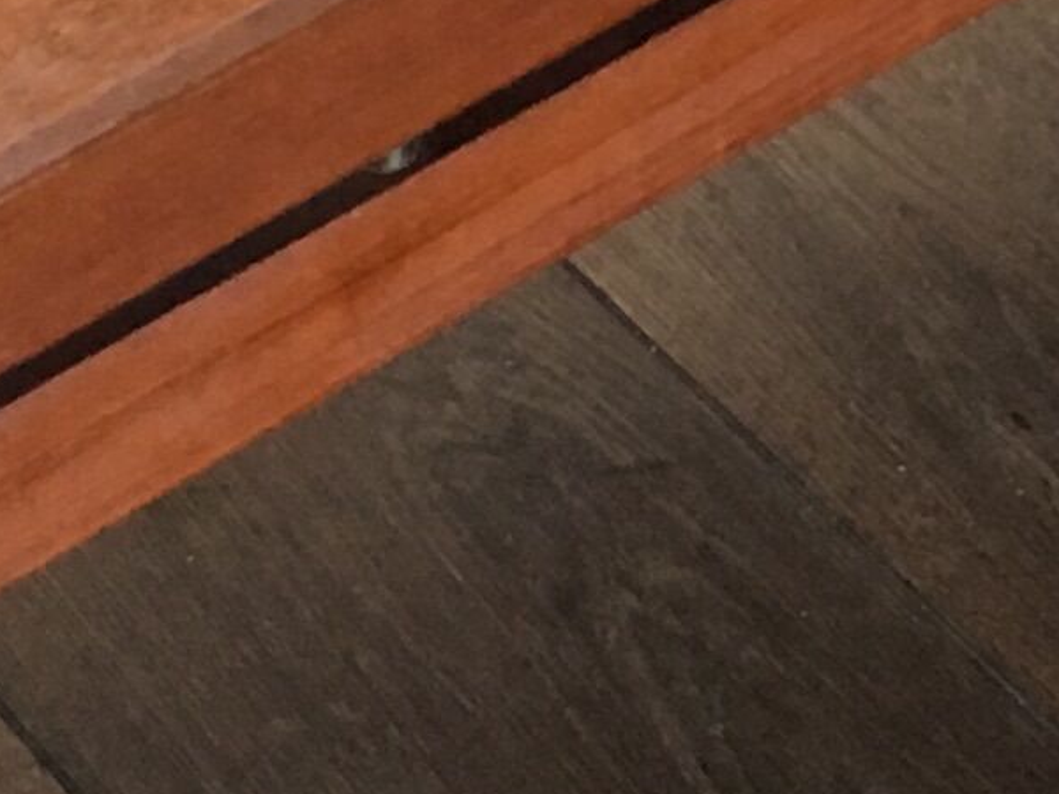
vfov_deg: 7.4
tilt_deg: -38.2
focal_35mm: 195
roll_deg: -0.6
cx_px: 950
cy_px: -506
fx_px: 5966
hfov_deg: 10.1
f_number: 2.2
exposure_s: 1/33
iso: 125
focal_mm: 4.15
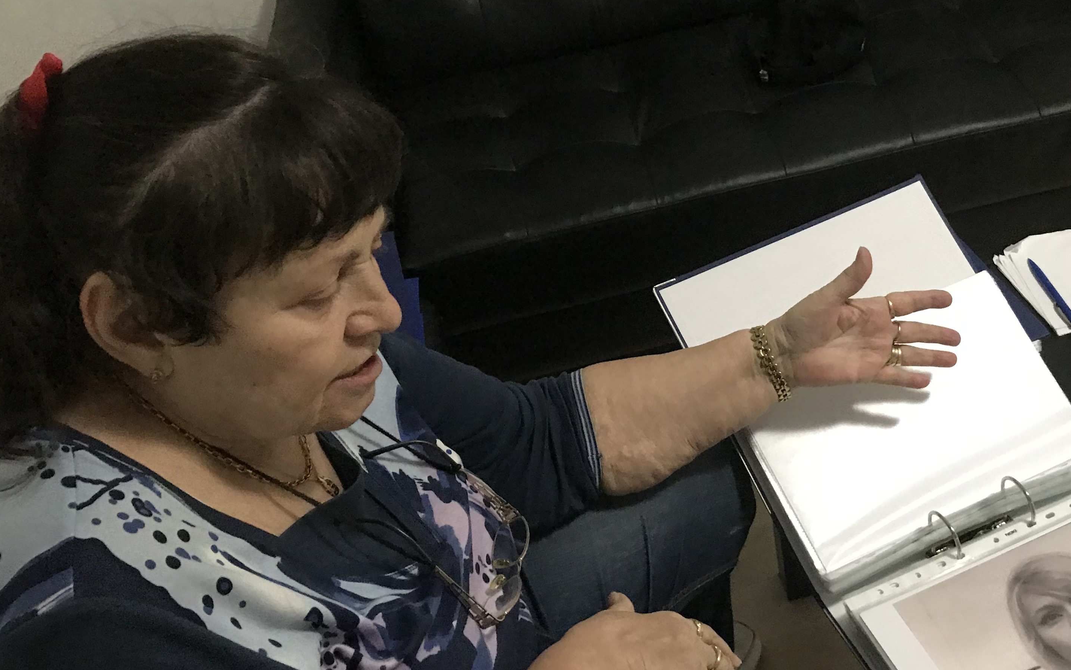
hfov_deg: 46.7
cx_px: 678
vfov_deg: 30.5
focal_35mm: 42
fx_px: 1226
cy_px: 372
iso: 100
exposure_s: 1/6
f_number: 1.8
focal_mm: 3.99
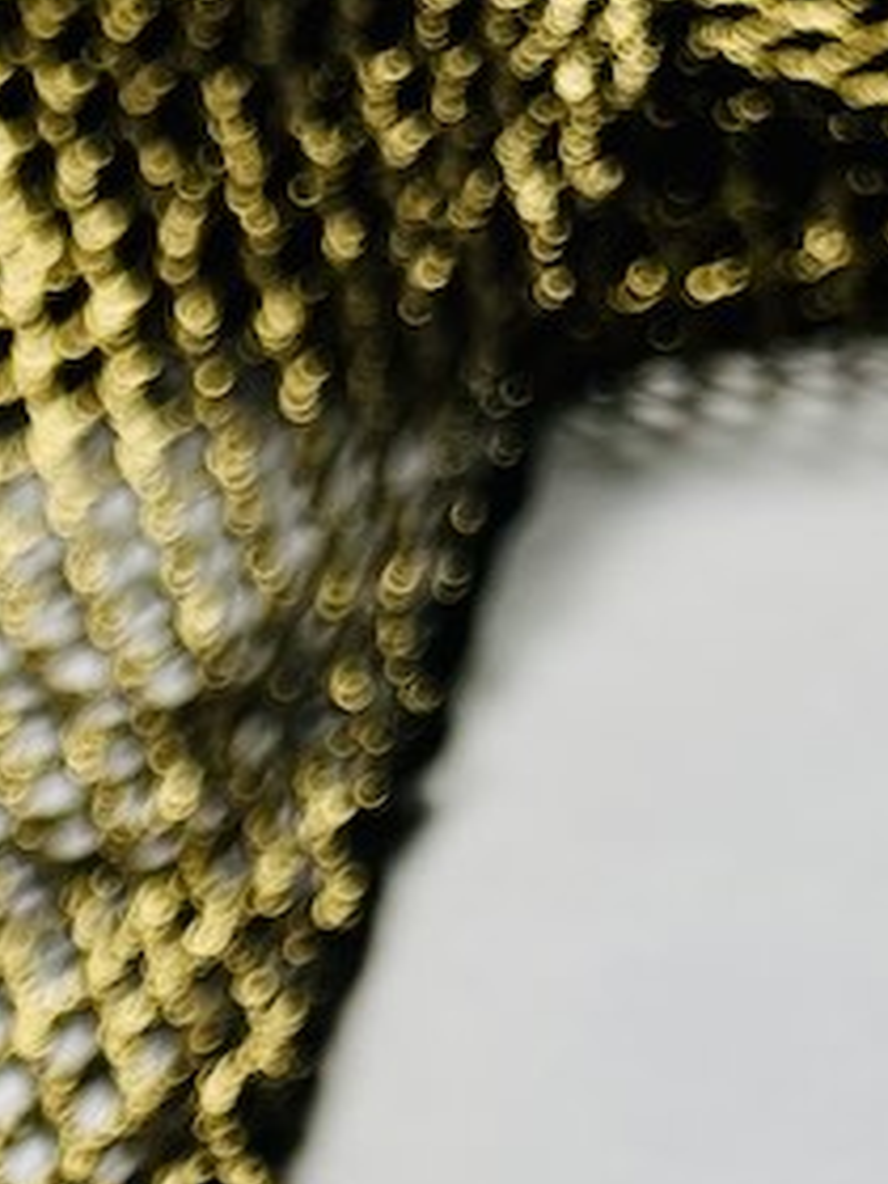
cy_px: 2025
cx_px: -685
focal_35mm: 95
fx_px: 3249
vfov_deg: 17.4
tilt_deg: -42.0
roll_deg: -0.5
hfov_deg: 13.9
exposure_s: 1/1117
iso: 50
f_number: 1.6
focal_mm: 5.1
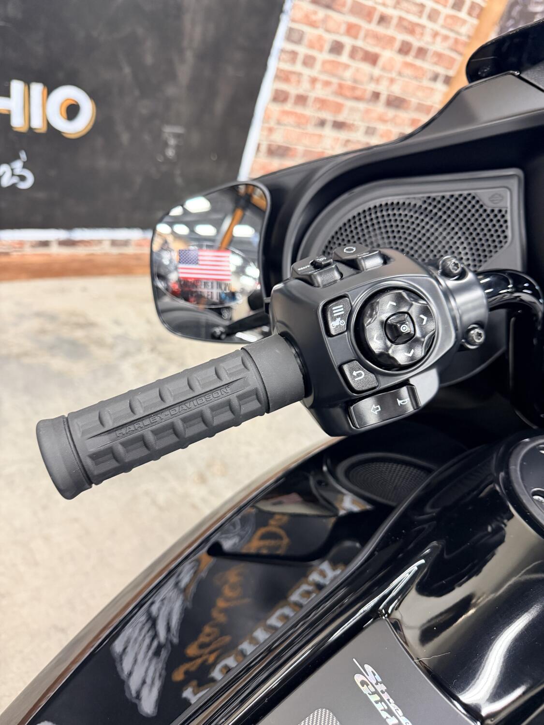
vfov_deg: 71.6
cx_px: 272
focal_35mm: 24
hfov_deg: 56.8
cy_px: 362
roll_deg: -20.6
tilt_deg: -36.9
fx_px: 503
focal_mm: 6.76
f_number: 1.78
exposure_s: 1/60
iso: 400
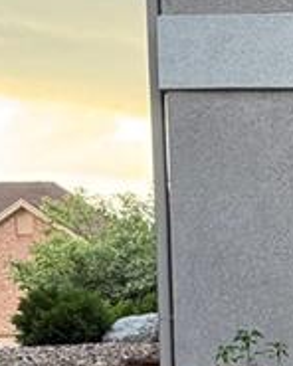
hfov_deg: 9.6
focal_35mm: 152
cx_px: 531
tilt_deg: -3.1
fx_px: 1648
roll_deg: +0.9
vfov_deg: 12.1
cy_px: 560
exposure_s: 1/114
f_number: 1.78
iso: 200
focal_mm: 6.76
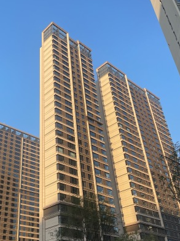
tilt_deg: +35.6
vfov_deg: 47.8
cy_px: 112
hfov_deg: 36.3
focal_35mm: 39
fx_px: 271
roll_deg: +1.7
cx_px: 57
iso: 50
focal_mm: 4.2
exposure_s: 1/1795
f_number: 1.6
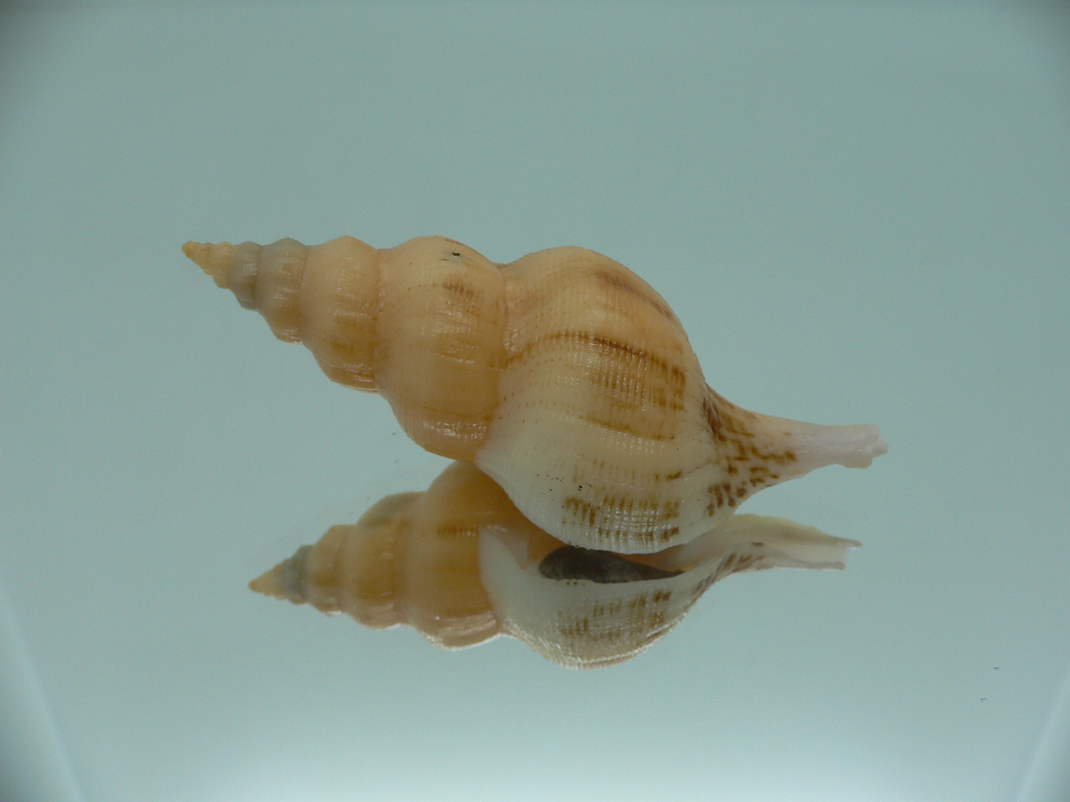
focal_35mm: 35
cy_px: 401
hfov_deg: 52.6
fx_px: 1082
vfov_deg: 40.7
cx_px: 535
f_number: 2.8
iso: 80
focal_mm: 4.6
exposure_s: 1/60
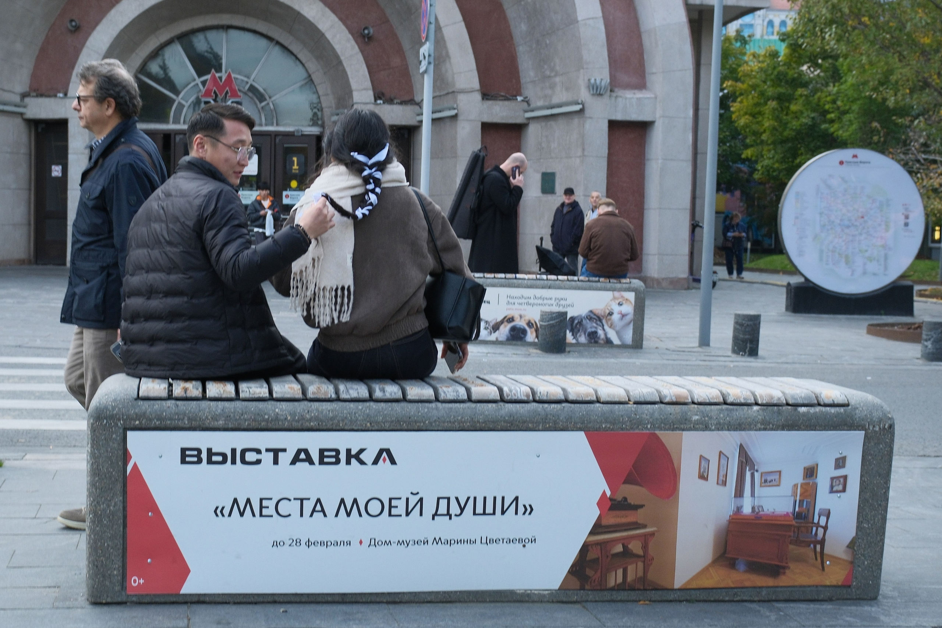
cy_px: 314
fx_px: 1073
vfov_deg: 32.6
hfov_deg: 47.4
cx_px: 471
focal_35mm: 41
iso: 640
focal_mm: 27
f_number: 5.6
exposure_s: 1/400
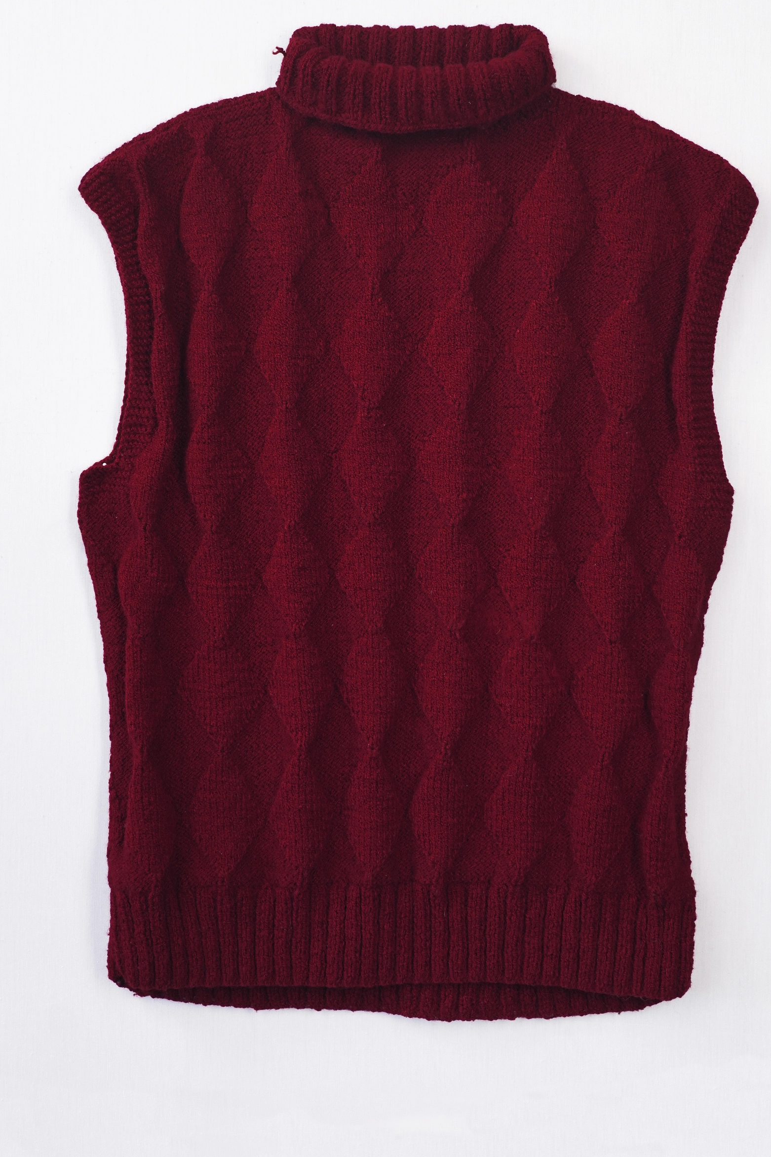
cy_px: 559
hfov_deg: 23.0
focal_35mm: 59
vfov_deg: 33.9
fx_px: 1895
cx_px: 391
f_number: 7.1
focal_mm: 32
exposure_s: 1/60
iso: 320
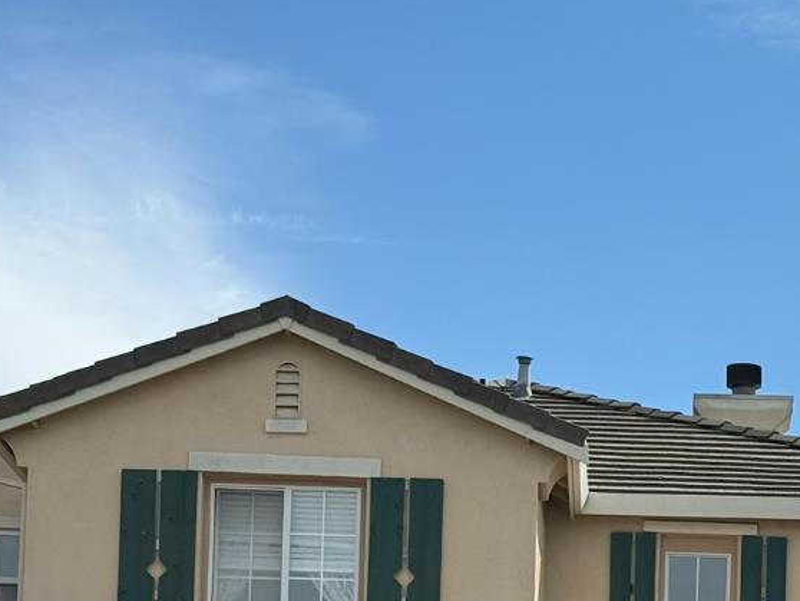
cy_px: 777
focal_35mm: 129
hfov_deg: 15.1
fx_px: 2983
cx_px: 734
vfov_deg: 11.2
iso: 64
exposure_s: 1/5587
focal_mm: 6.76
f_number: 1.78
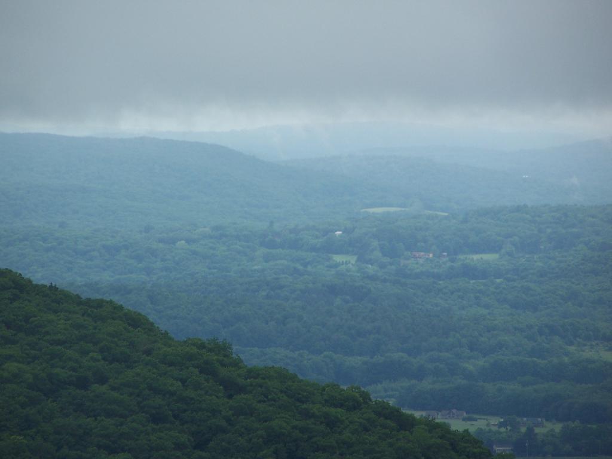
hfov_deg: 5.2
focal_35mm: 380
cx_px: 306
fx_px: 6718
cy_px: 230
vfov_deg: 3.9
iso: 80
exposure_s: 1/400
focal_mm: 63
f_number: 3.7
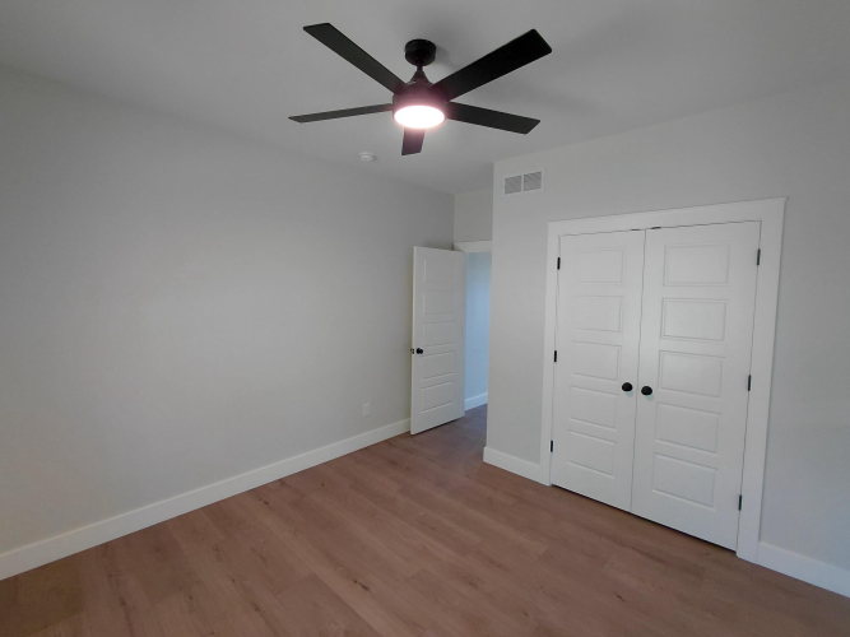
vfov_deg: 78.1
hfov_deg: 94.5
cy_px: 318
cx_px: 425
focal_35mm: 16
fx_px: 393
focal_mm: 1.64
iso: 160
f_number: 2.2
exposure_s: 1/60
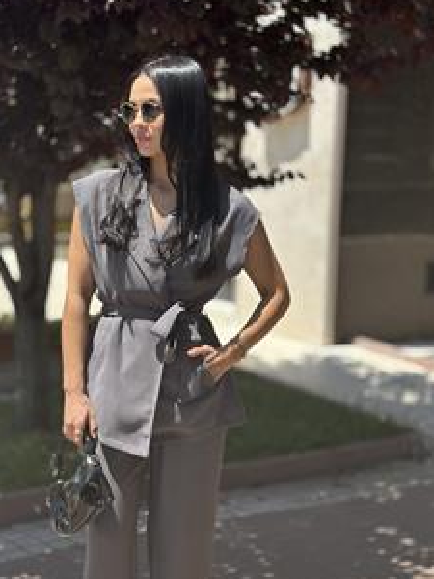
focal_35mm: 66
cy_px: 373
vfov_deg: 29.2
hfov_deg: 22.2
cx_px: 156
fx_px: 1103
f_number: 1.78
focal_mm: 6.86
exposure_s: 1/2410
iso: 100
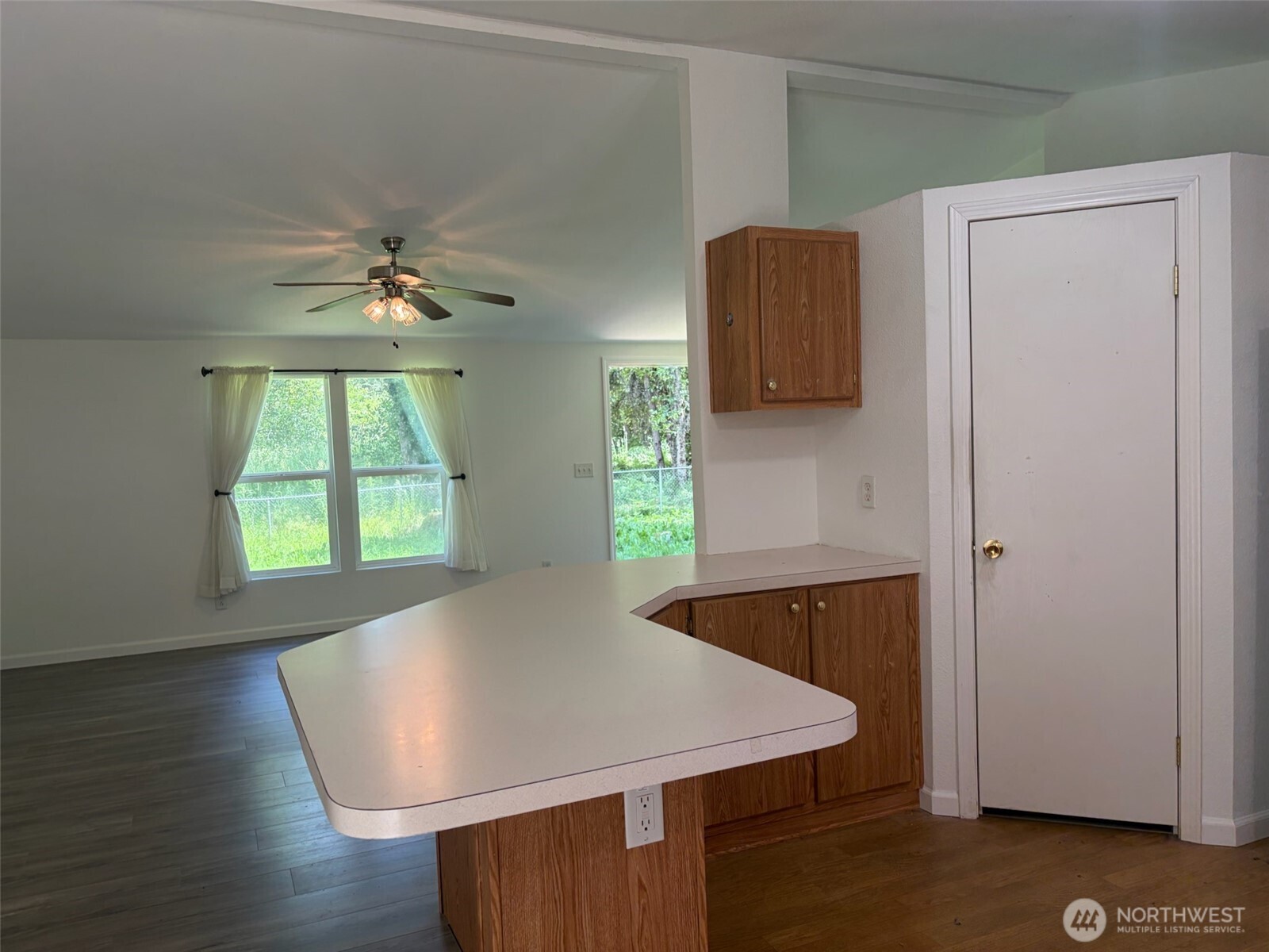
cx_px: 634
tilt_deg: -2.6
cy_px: 476
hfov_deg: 67.3
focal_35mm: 26
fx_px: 953
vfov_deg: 53.1
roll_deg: +0.8
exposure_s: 1/120
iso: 80
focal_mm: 5.96
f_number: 1.6
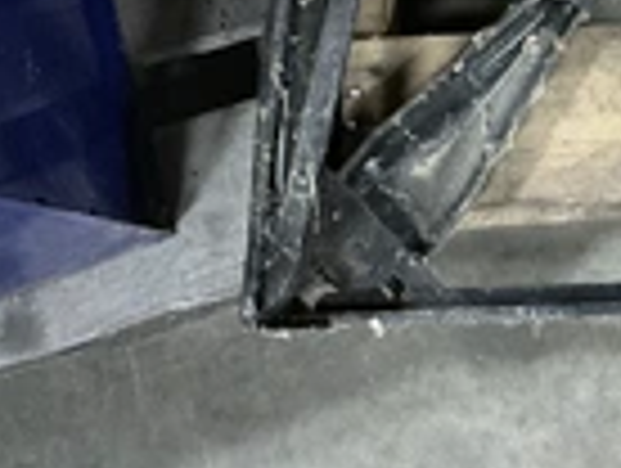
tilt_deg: -71.1
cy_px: -189
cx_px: 630
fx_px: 1456
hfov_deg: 23.0
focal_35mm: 81
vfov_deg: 16.9
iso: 400
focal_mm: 3
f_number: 1.8
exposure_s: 1/30
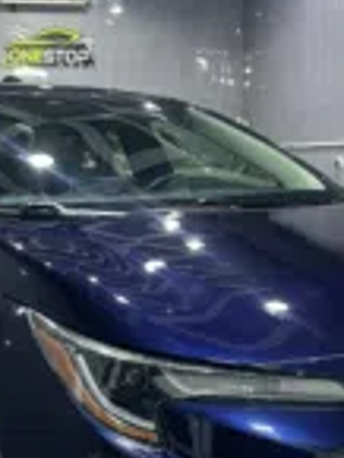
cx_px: 174
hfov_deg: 22.3
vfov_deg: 29.3
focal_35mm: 66
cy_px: 262
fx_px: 873
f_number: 1.78
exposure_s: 1/50
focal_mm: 6.86
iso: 250
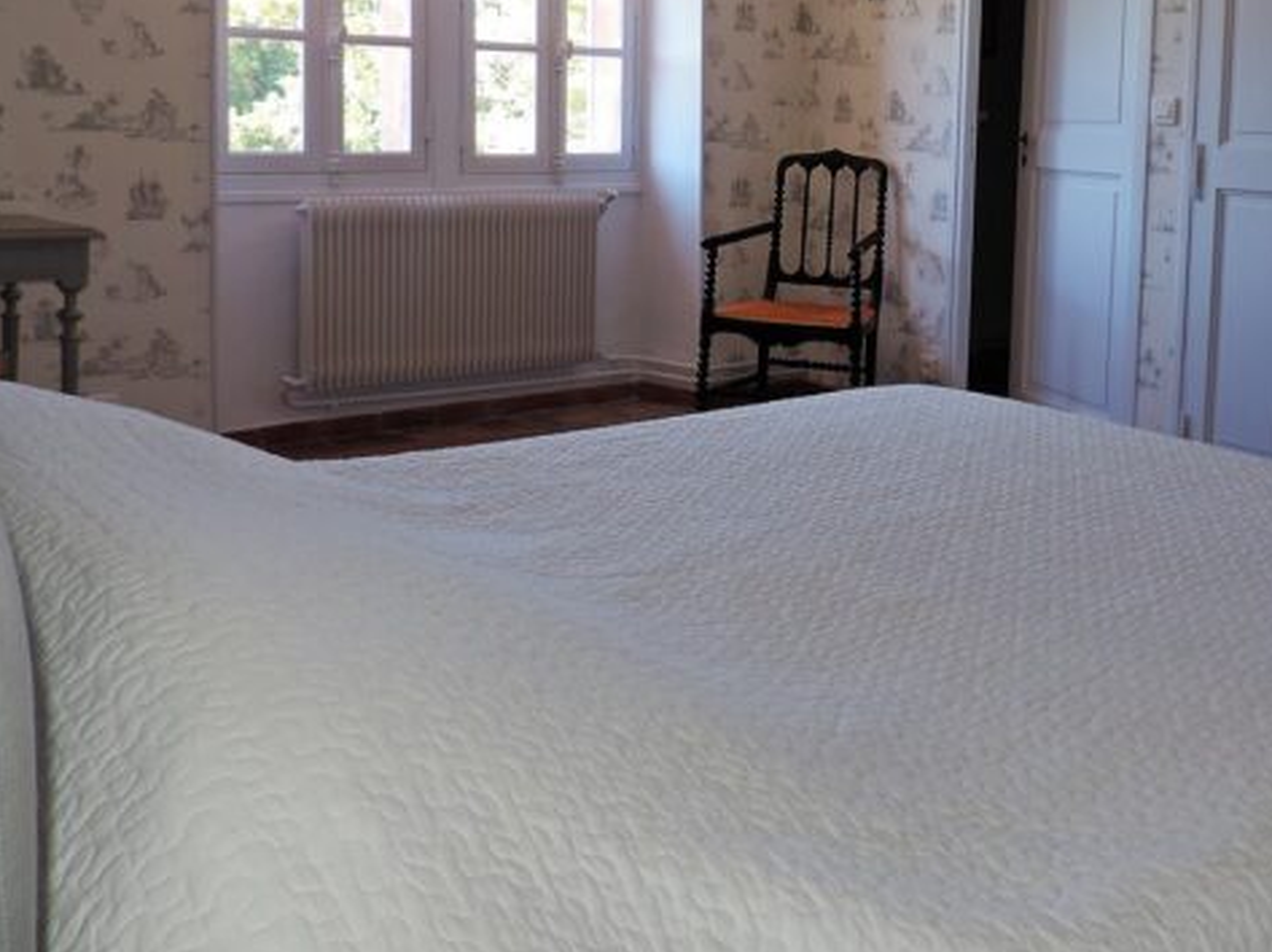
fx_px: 1432
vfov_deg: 35.9
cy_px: 231
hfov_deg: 47.1
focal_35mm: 39
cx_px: 855
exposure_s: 1/40
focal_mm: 4.3
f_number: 3
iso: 80
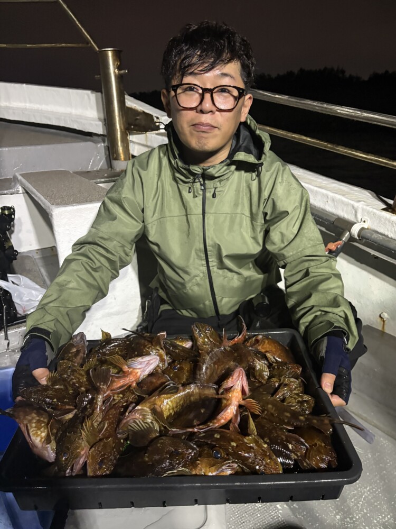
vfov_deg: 67.3
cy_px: 264
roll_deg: +2.2
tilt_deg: -17.2
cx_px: 198
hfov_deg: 53.1
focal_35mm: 26
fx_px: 397
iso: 500
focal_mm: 5.96
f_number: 1.6
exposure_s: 1/42
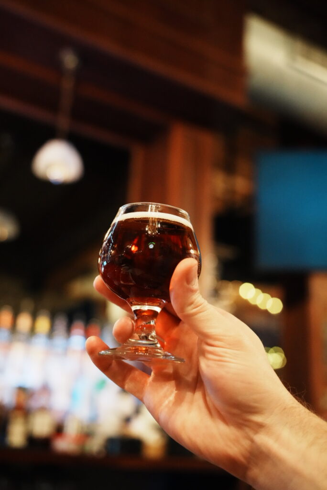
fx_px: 544
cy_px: 245
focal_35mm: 40
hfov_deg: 33.4
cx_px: 164
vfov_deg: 48.4
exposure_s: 1/50
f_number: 3.5
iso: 10000
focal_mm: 40
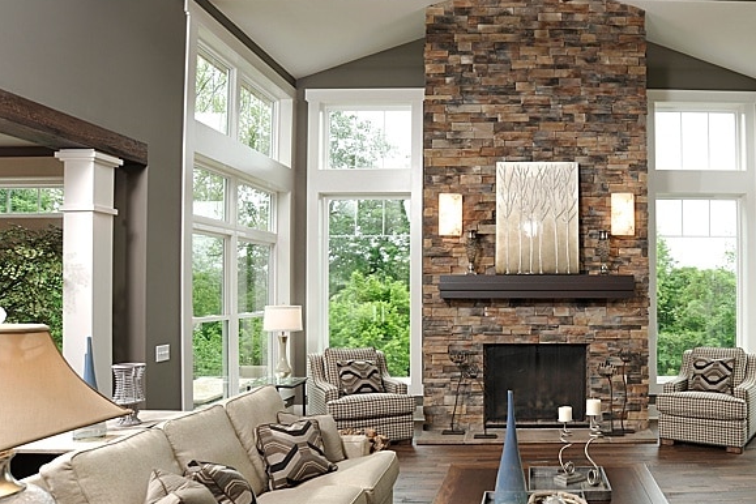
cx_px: 539
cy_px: 278
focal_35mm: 28
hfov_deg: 62.8
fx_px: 588
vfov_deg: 46.3
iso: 160
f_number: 8
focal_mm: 18
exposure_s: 1/13
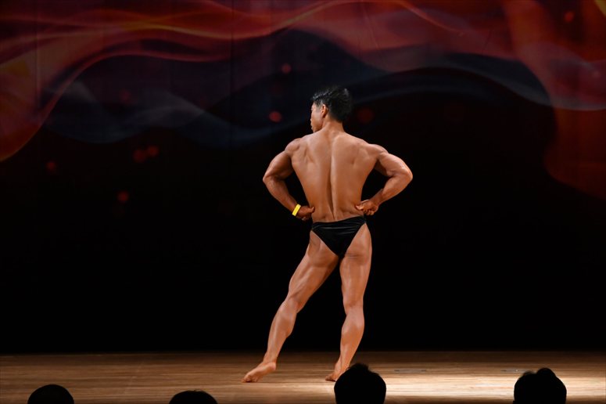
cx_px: 303
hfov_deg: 9.2
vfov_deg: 6.1
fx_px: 3786
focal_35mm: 225
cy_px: 202
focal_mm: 150
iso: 3200
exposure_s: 1/400
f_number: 5.6
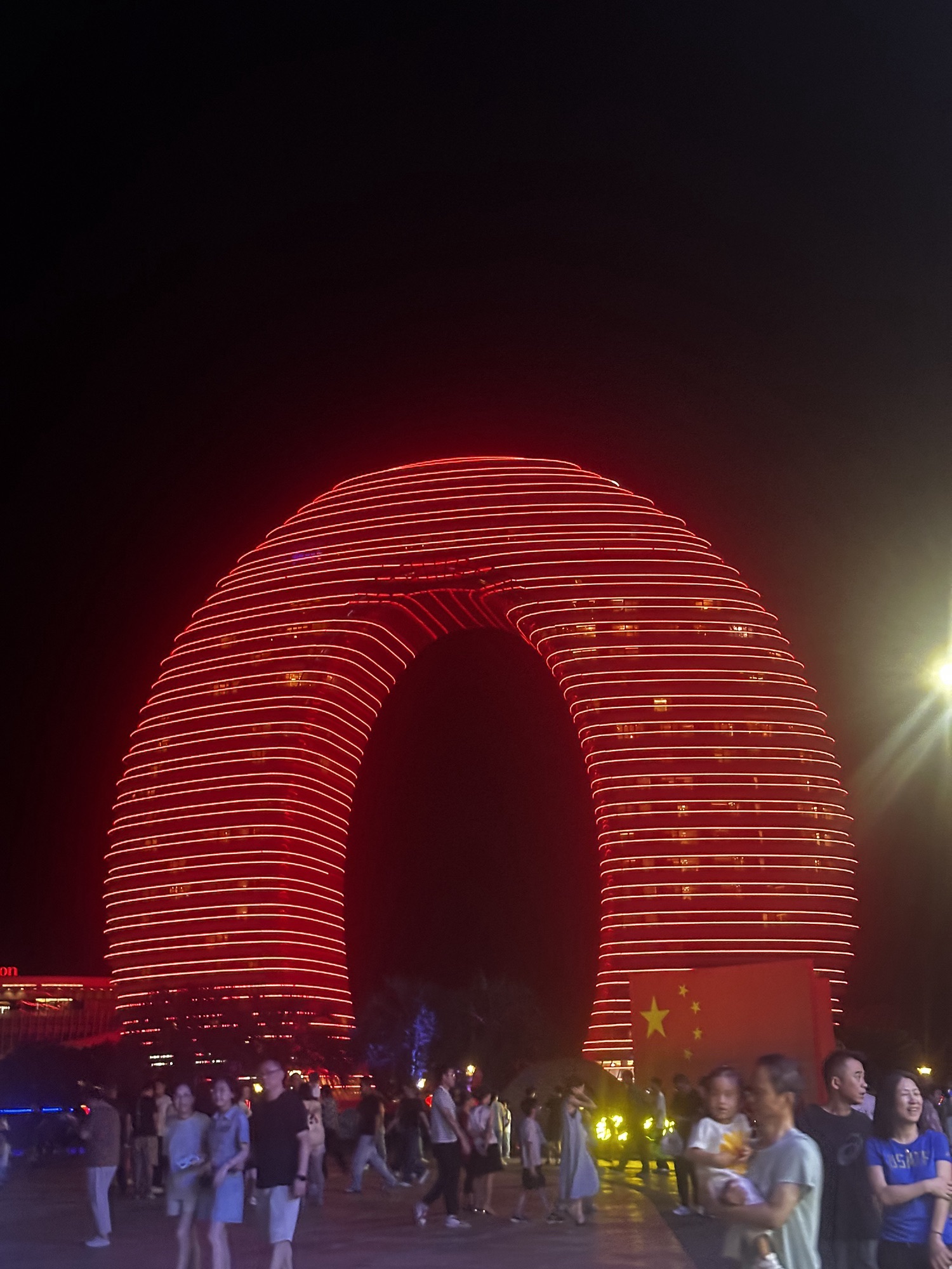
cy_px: 634
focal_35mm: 48
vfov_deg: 39.7
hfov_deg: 30.3
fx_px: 1760
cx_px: 476
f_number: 1.78
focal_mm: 6.86
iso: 400
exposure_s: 1/25
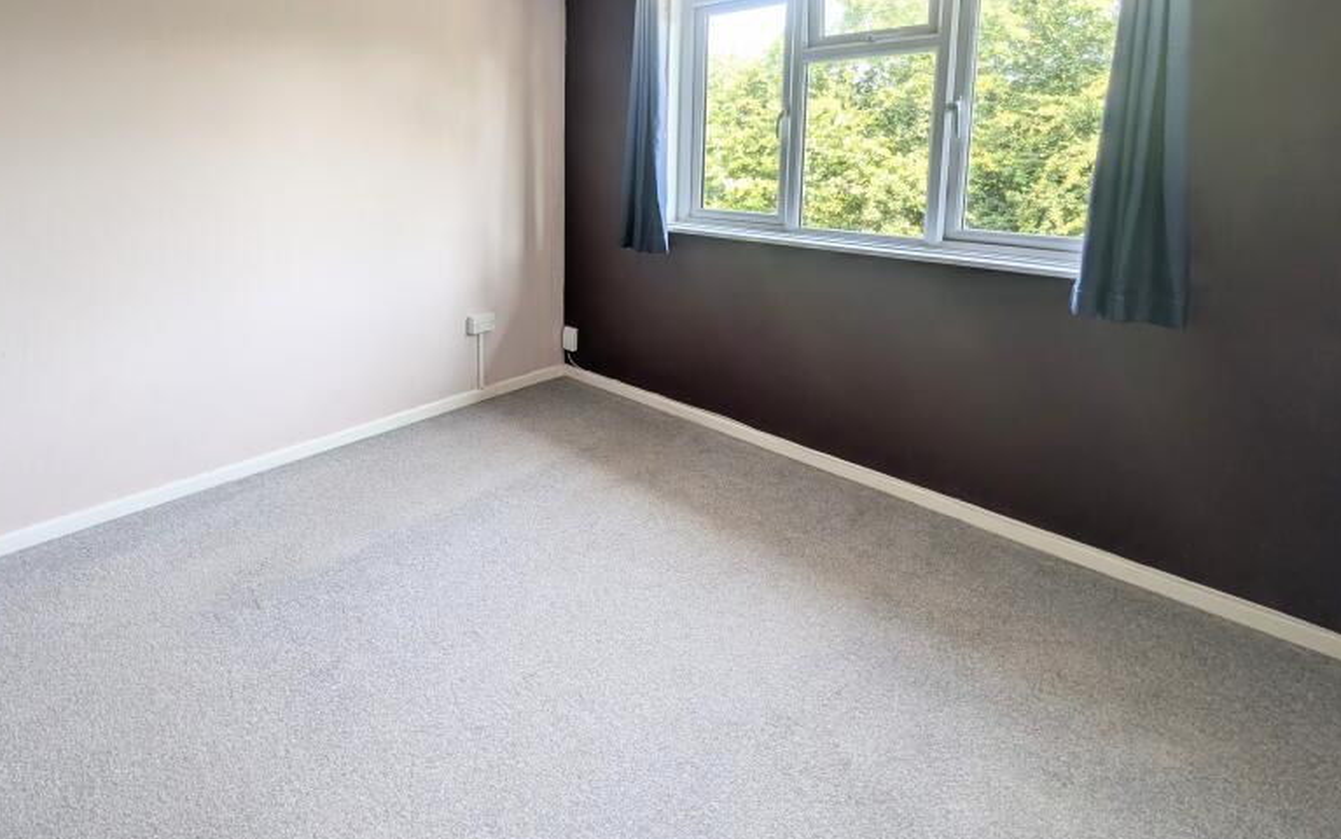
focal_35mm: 17
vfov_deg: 64.6
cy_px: 225
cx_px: 509
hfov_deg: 92.6
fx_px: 622
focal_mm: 2.02
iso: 49
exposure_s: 1/128
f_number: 1.7
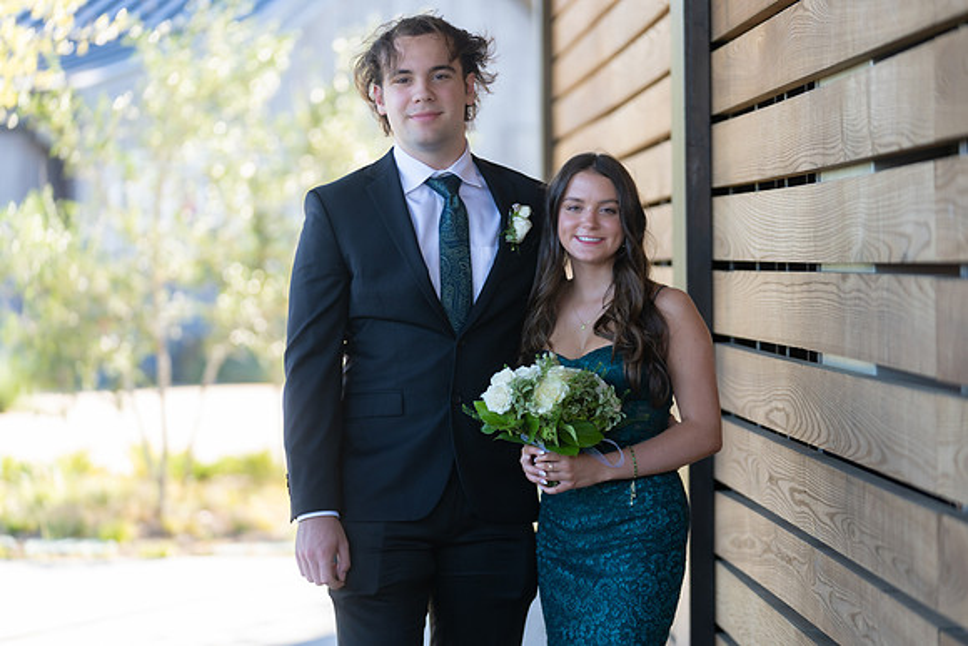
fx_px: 3247
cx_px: 484
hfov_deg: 17.0
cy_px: 323
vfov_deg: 11.4
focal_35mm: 121
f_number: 2.8
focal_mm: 119
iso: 250
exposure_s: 1/320
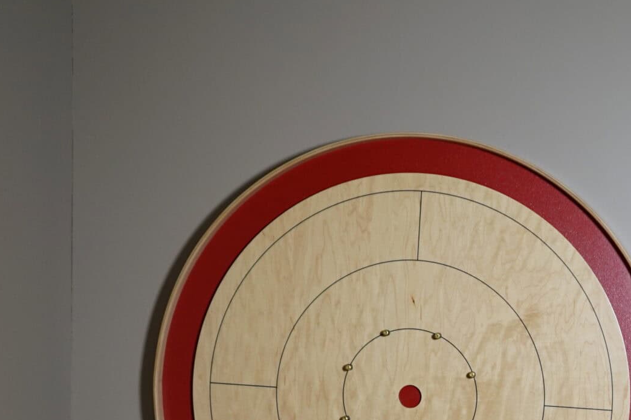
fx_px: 1332
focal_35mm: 76
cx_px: 535
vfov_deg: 17.2
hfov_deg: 26.0
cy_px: 500
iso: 320
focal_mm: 31
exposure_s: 1/60
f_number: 3.5
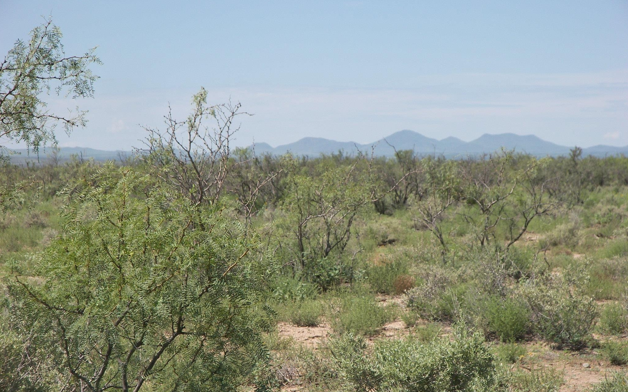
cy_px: 225
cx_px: 314
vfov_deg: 8.8
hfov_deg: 14.0
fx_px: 2550
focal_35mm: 149
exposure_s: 1/500
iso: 50
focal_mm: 29.4
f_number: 4.1
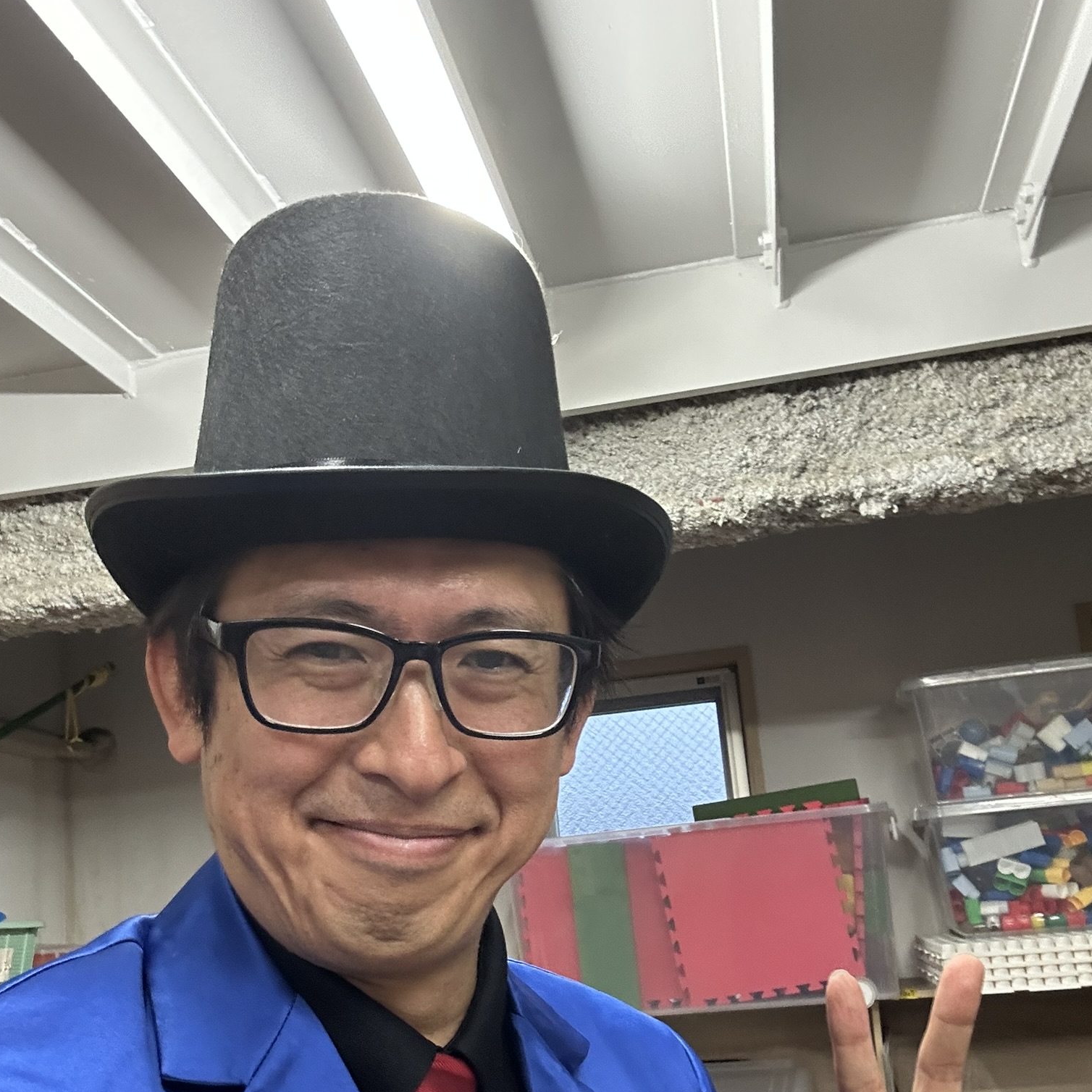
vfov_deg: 45.7
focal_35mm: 36
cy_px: 677
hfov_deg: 46.0
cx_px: 537
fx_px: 1285
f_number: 1.9
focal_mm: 2.69
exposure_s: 1/40
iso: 250
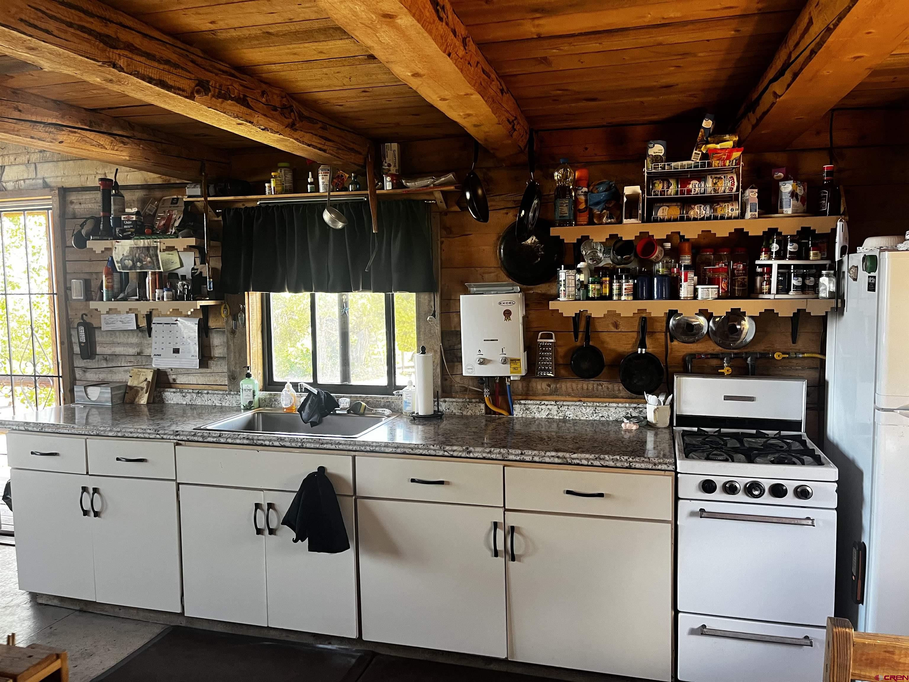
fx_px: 683
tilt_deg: -4.0
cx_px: 454
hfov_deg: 67.3
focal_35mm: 26
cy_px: 341
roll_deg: +1.2
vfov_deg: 53.1
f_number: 1.6
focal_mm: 5.1
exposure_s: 1/60
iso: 160
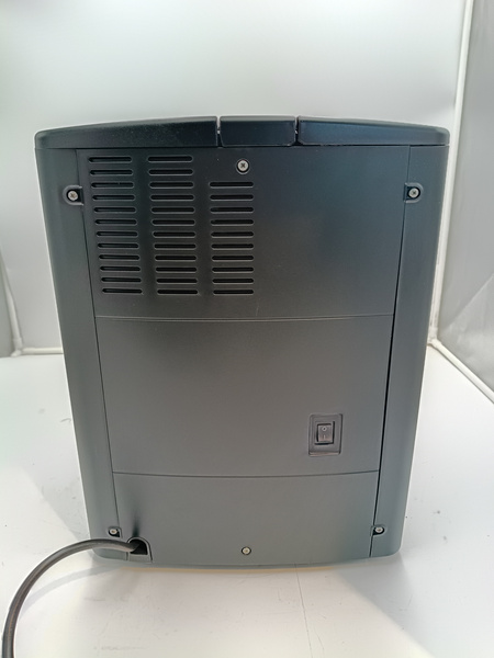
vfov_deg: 67.3
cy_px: 329
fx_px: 495
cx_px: 247
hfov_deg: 53.1
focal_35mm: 26
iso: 147
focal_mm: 4.81
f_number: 1.8
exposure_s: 1/101
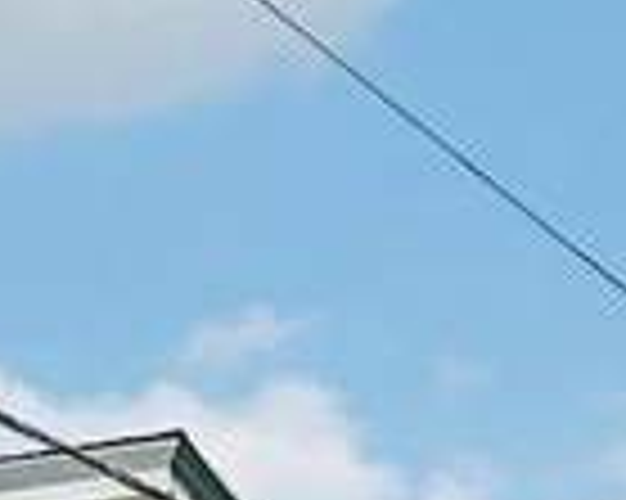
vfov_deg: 9.4
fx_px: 2240
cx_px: -302
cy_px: 1592
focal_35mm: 121
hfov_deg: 14.8
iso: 100
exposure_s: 1/250
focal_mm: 14
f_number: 8
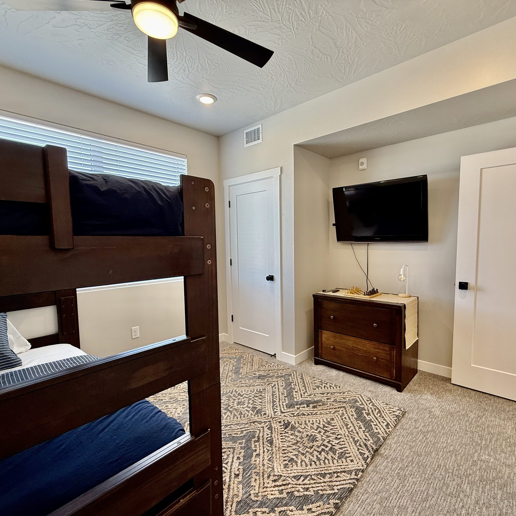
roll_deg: +0.3
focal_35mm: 17
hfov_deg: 83.7
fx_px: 287
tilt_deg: -4.5
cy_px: 265
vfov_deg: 84.0
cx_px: 282
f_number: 2.2
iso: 160
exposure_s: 1/120
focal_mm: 2.22
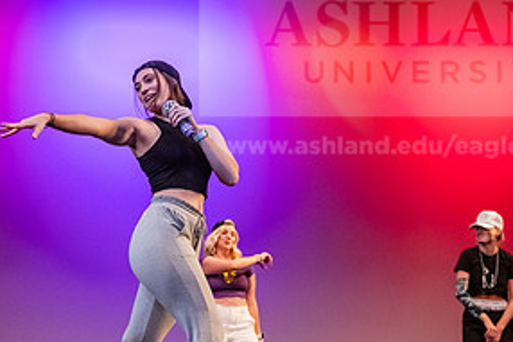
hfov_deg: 24.8
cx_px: 145
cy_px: 184
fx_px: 1155
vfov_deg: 16.9
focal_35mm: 81
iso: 4000
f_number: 3.2
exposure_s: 1/320
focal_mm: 40
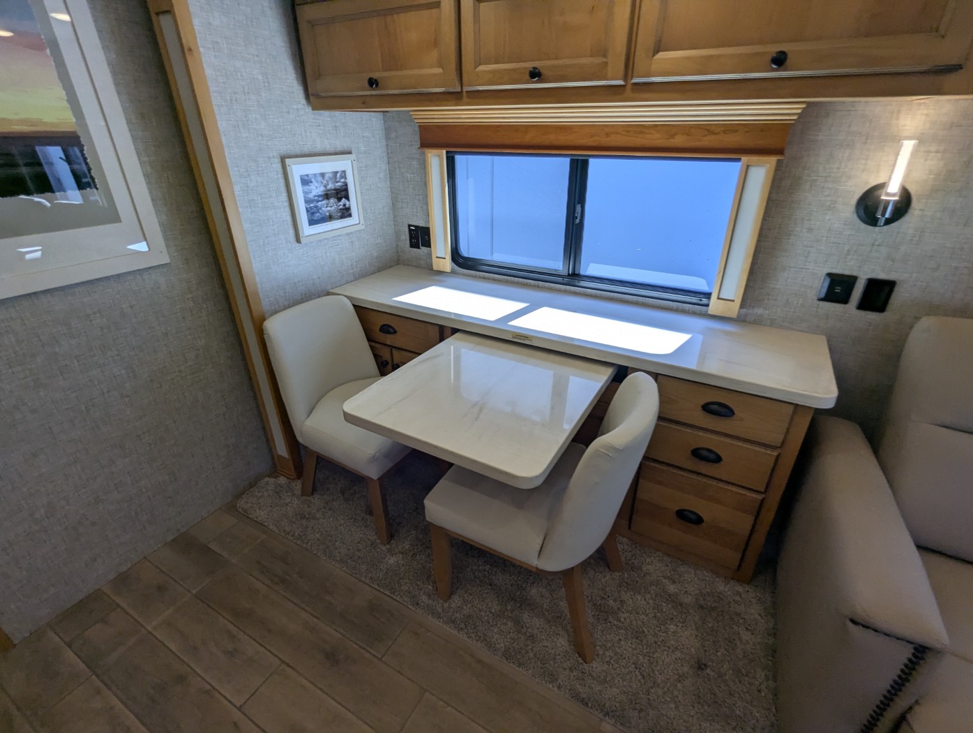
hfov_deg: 94.4
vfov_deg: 78.2
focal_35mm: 16
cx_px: 486
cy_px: 366
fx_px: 450
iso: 53
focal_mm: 2.35
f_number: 2.2
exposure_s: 1/120
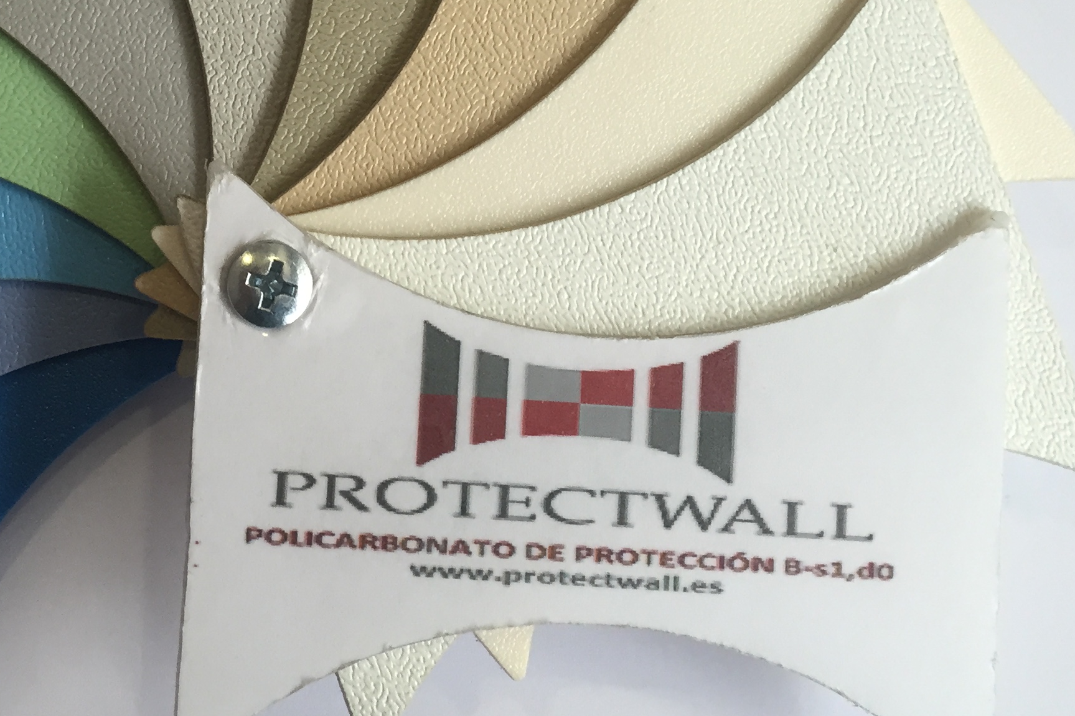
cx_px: 220
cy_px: 161
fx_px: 1702
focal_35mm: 57
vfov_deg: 23.5
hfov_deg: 34.0
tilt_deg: -84.2
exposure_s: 1/33
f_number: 2.2
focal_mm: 4.15
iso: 40
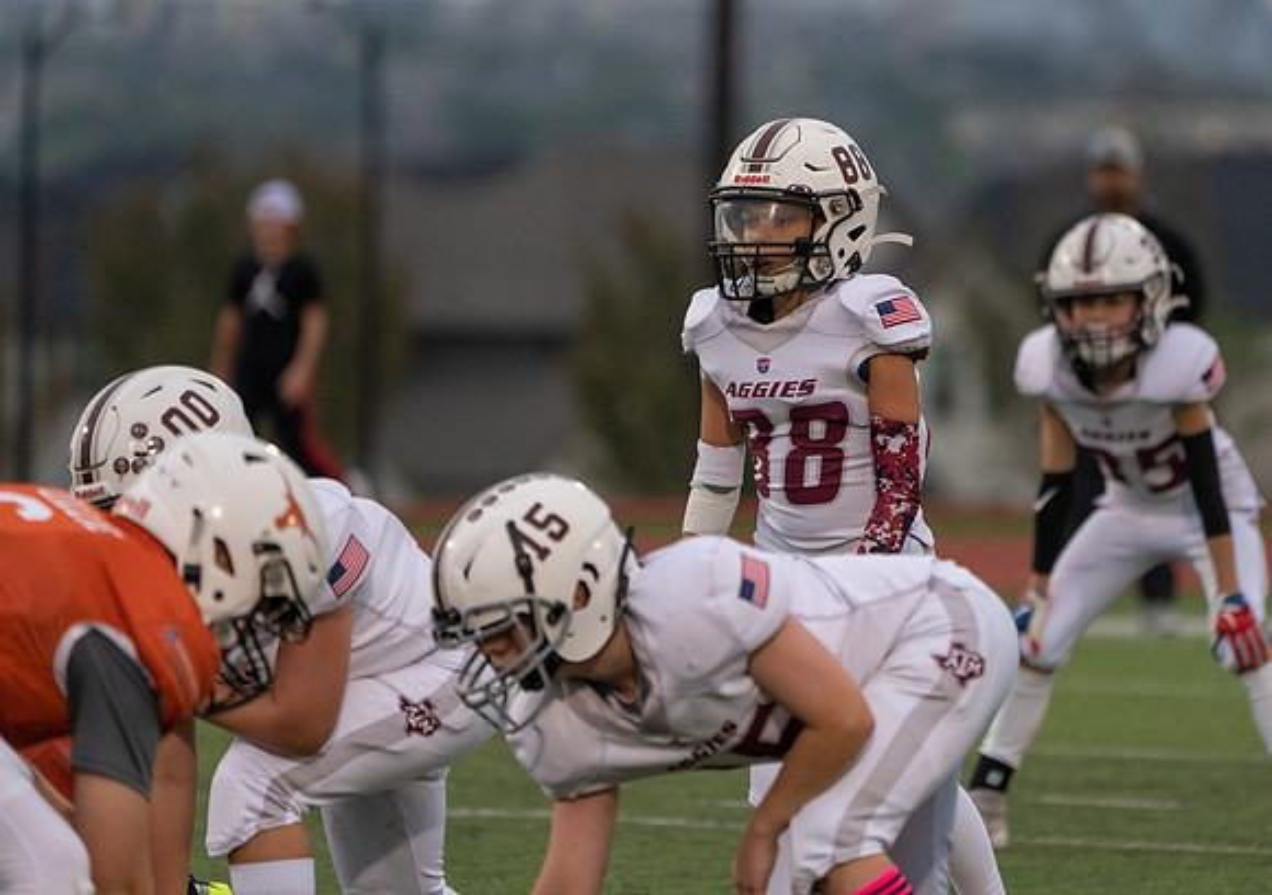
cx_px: 789
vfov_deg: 2.9
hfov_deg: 4.2
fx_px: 17523
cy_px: 369
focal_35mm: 488
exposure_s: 1/1000
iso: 3200
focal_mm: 400
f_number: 5.6
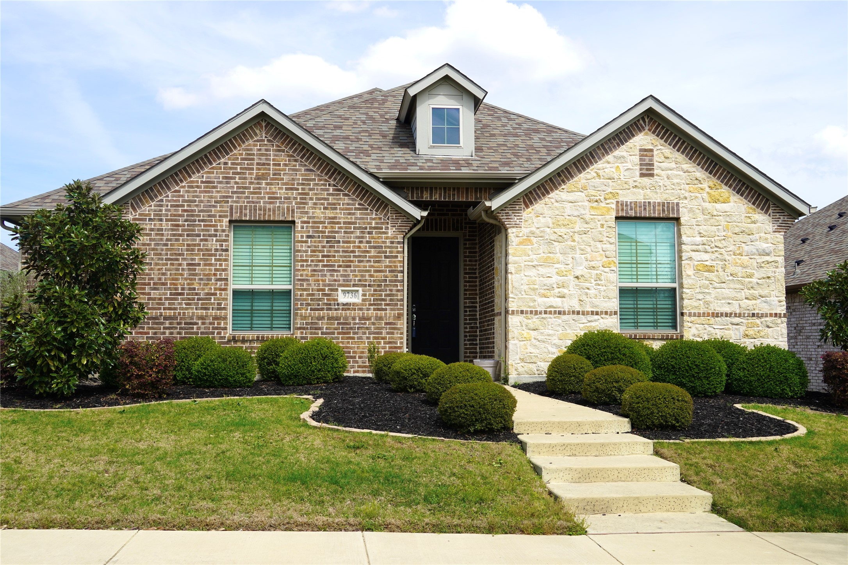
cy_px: 282
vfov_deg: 36.9
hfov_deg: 53.1
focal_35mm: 36
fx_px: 848
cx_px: 424
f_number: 10
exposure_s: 1/160
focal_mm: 24
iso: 100
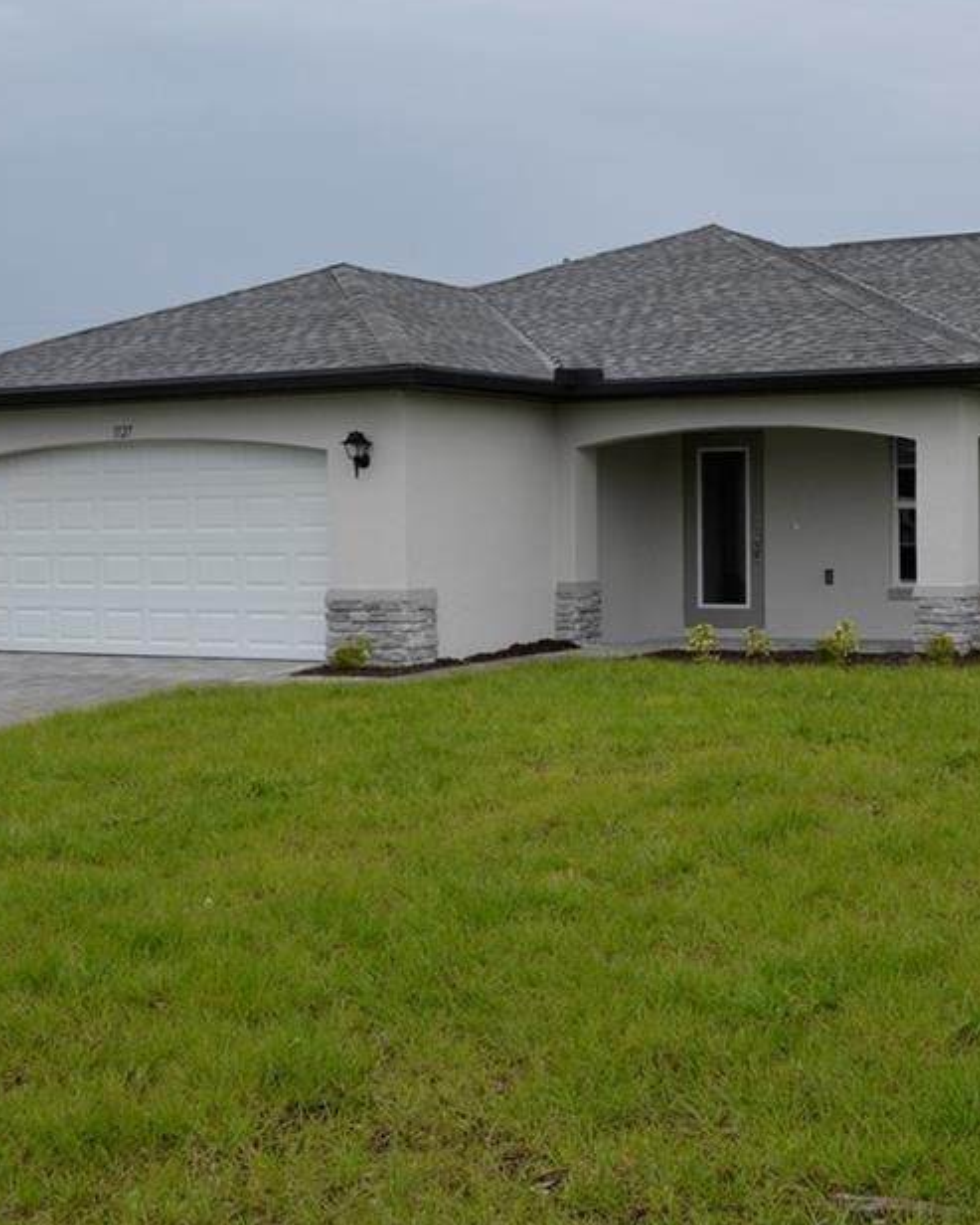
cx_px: 676
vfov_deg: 33.6
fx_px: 2030
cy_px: 566
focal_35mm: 56
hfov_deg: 26.9
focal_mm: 24
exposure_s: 1/160
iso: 200
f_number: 6.3
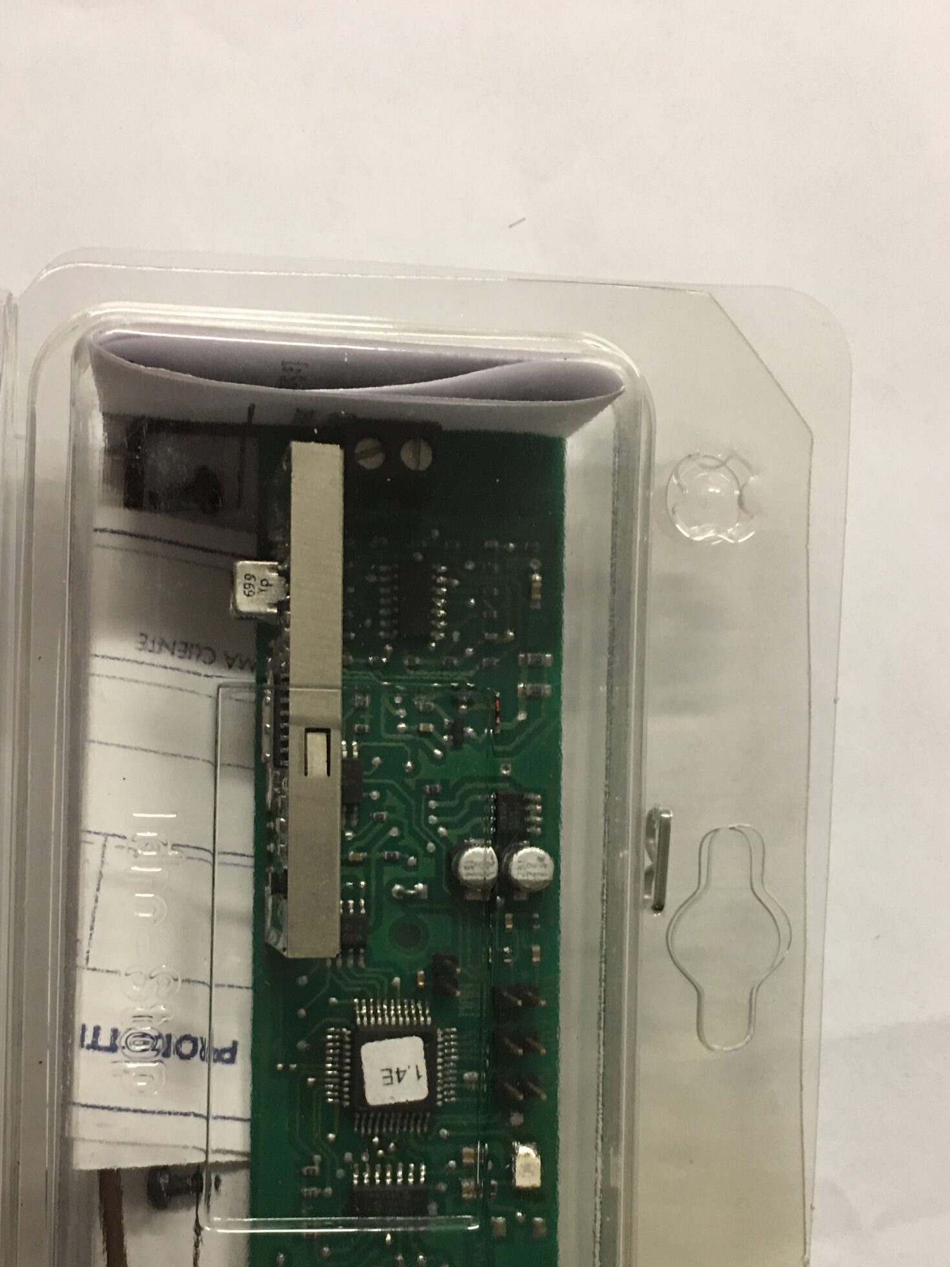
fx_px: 1391
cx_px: 368
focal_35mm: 38
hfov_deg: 37.5
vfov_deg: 48.4
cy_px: 814
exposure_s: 1/17
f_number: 2.2
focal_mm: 4.15
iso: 100
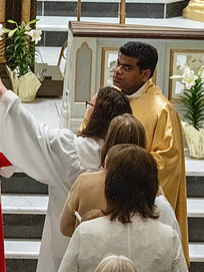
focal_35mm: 411
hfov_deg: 3.6
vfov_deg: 4.8
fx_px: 3222
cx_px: 11
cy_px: 181
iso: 5000
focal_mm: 200
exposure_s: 1/60
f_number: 11
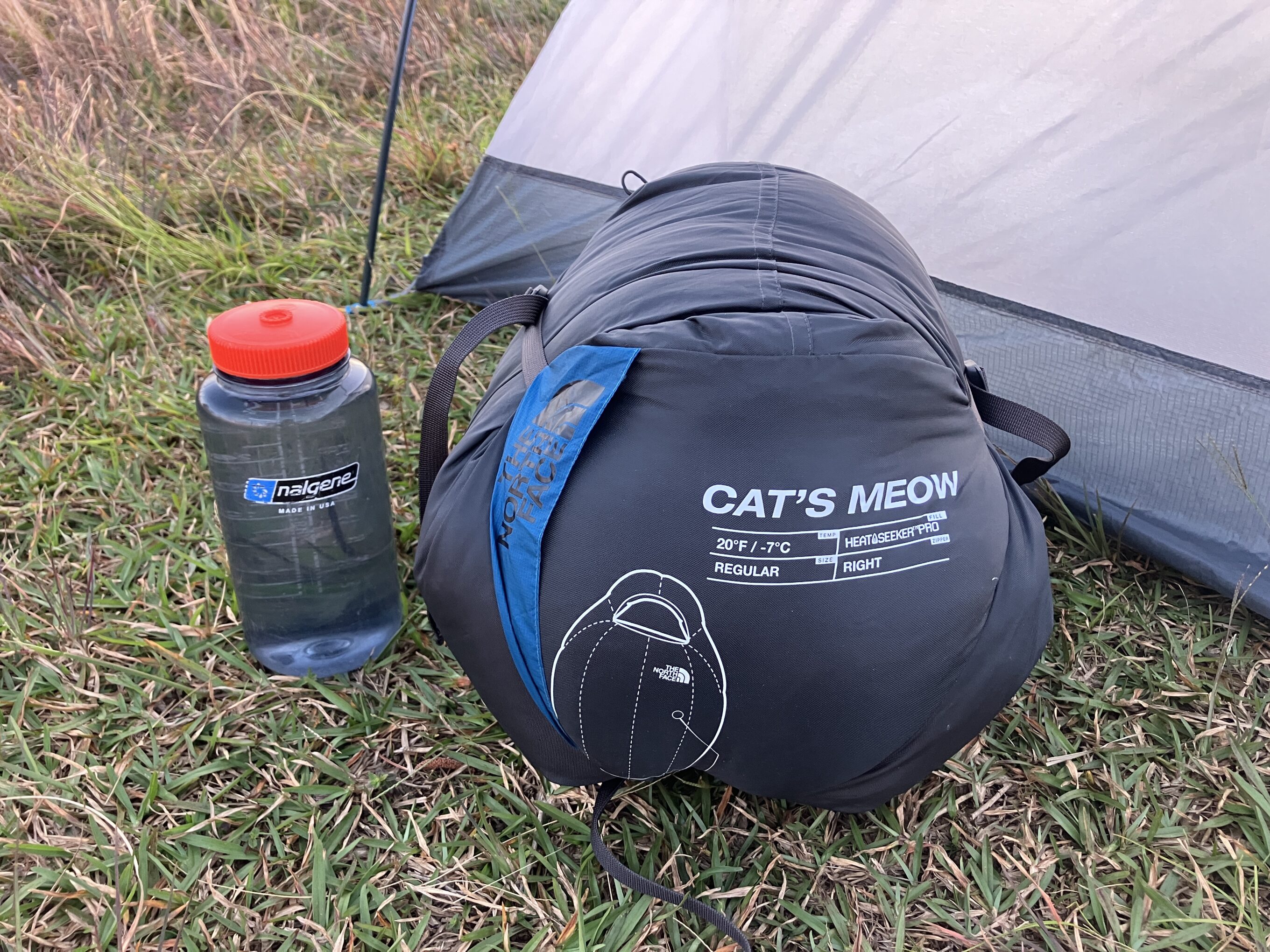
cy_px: 476
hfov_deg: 63.4
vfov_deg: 49.7
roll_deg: -0.2
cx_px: 635
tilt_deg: -33.3
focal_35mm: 28
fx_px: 1027
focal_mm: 3.99
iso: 125
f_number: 1.8
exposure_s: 1/60
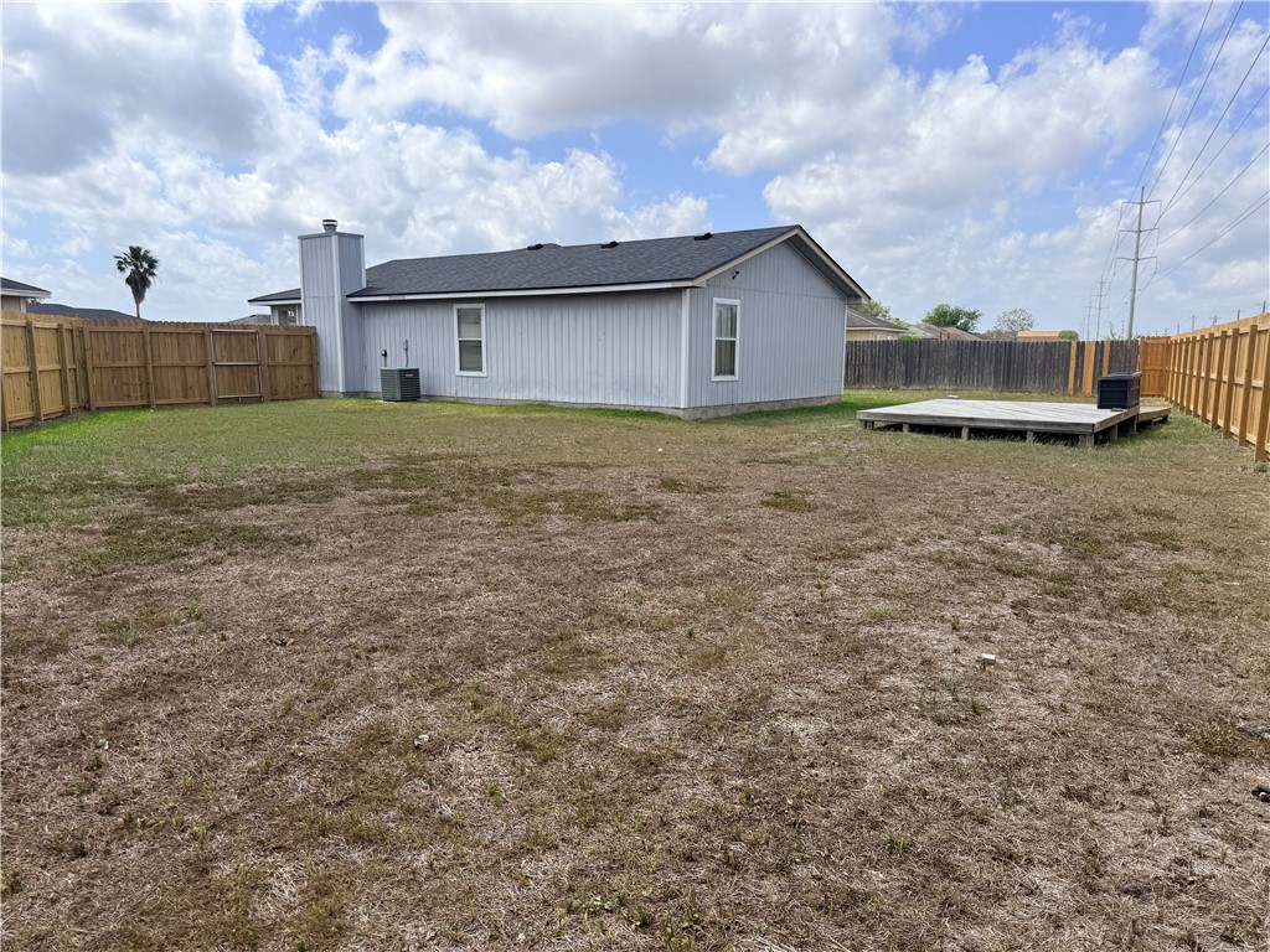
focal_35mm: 24
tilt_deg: -8.2
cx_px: 635
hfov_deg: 71.6
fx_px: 881
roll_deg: -0.6
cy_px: 476
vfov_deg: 56.8
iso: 80
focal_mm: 6.76
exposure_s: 1/5714
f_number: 1.78
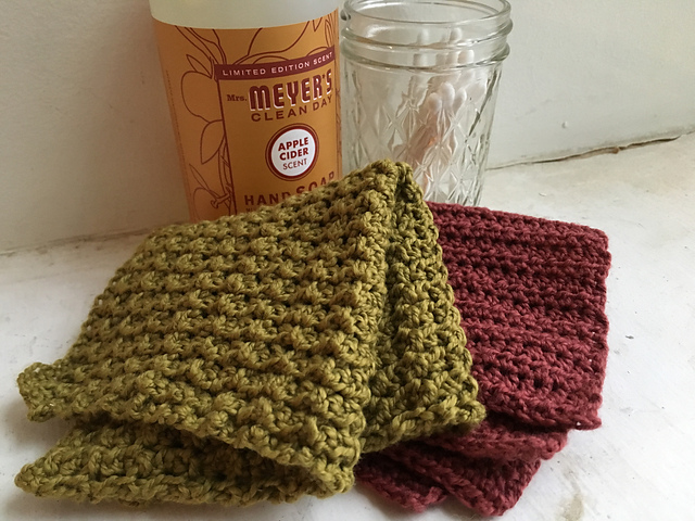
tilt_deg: -34.0
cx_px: 348
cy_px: 260
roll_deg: +0.5
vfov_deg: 48.2
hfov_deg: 61.7
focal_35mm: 29
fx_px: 582
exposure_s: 1/15
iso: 250
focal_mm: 4.15
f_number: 2.2
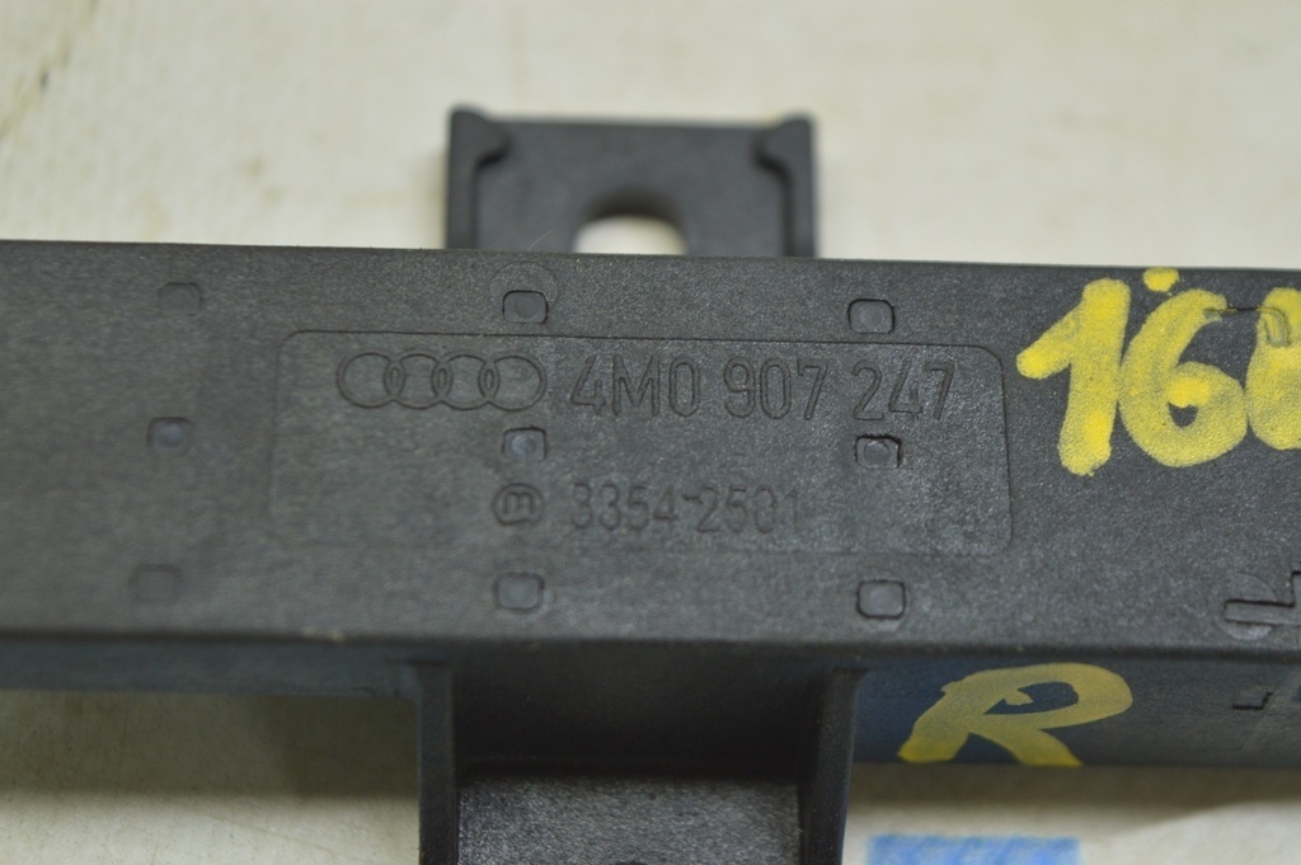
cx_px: 650
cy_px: 432
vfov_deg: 16.5
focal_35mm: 82
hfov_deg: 24.6
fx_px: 2979
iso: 400
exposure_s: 1/20
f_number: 5.6
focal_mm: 55
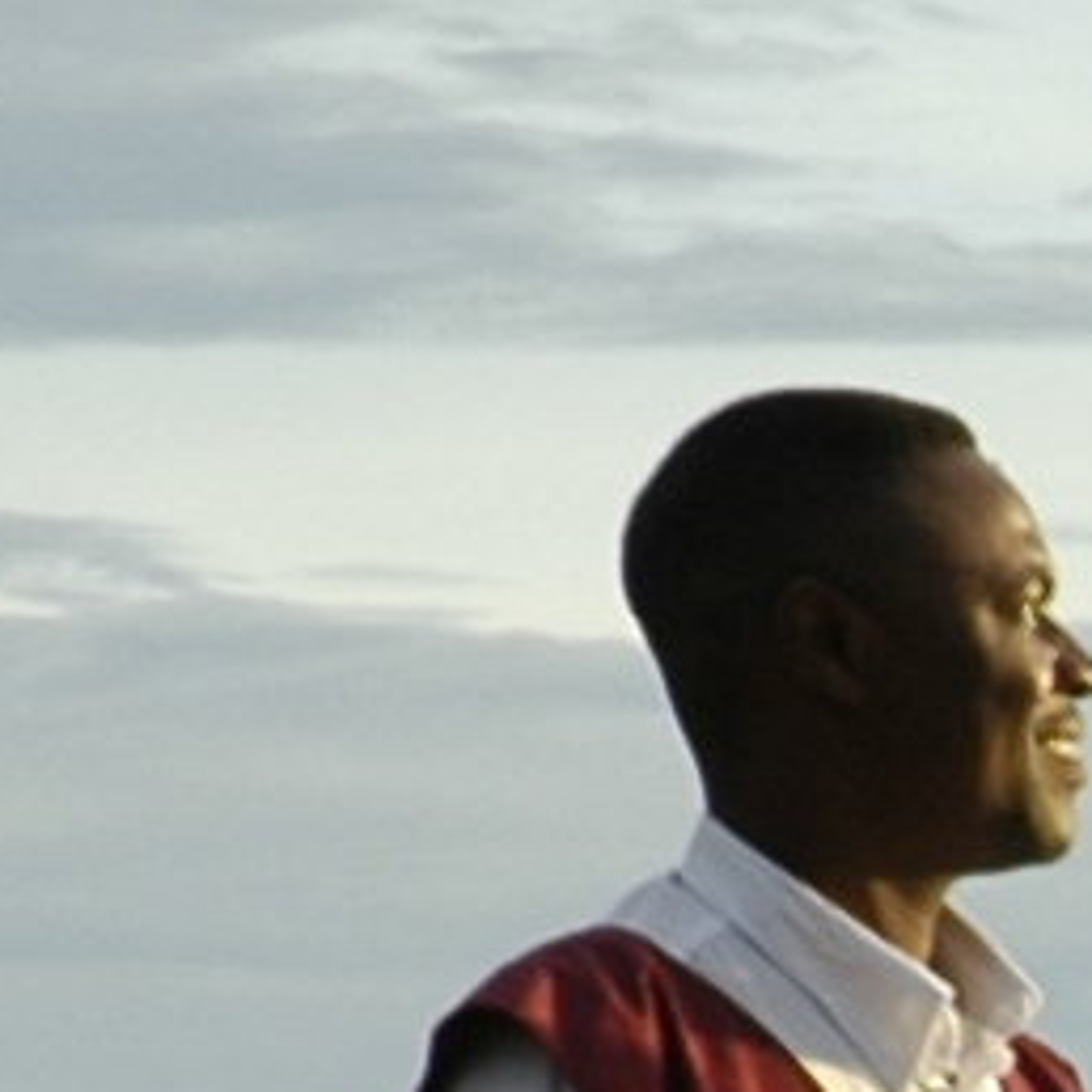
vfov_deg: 2.3
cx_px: 5422
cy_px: 3246
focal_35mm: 743
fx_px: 26518
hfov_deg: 2.3
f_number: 6.3
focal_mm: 50
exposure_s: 1/100
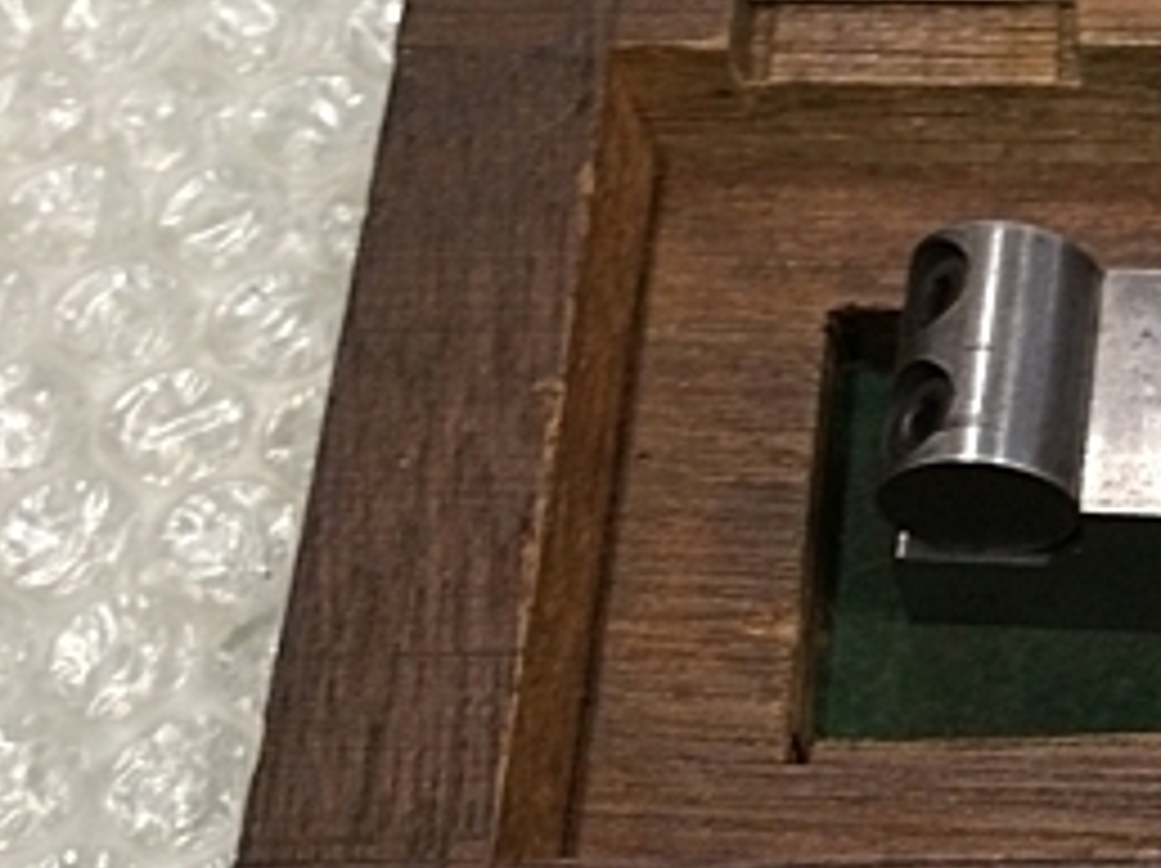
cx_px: 1382
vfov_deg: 20.4
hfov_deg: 24.6
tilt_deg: -62.5
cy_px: 472
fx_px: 2413
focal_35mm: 72
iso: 100
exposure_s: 1/30
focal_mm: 4.15
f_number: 2.2
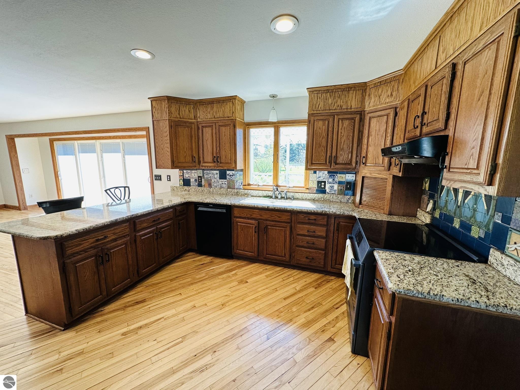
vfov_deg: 85.7
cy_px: 195
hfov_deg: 102.1
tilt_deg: -8.9
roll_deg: -0.5
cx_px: 260
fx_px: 210
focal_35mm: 14
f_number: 2.2
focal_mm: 2.22
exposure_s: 1/120
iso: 125
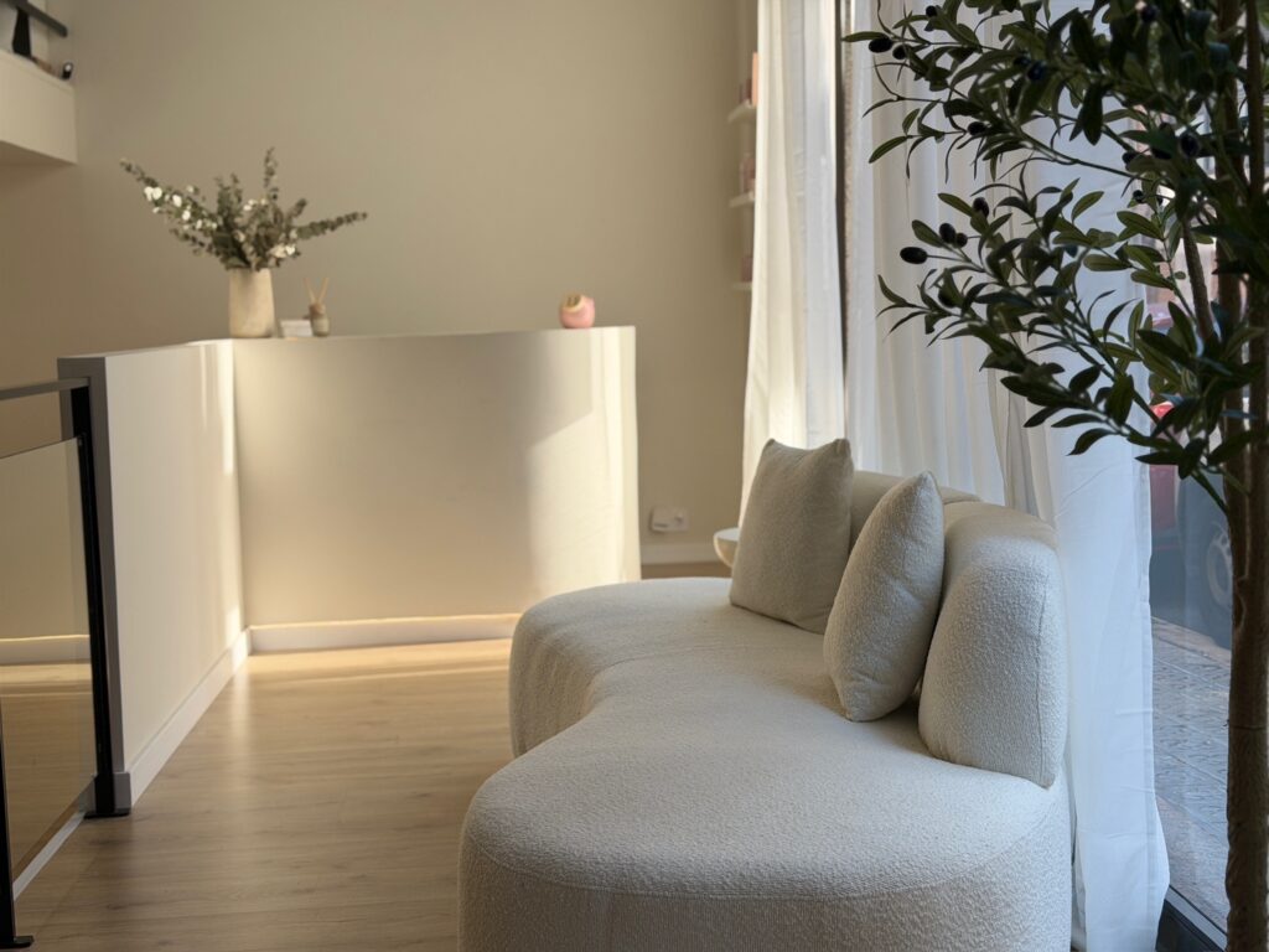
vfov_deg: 30.3
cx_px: 634
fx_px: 1760
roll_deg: +2.1
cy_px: 476
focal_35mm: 48
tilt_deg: -6.1
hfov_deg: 39.7
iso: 64
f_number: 1.78
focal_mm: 6.76
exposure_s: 1/596
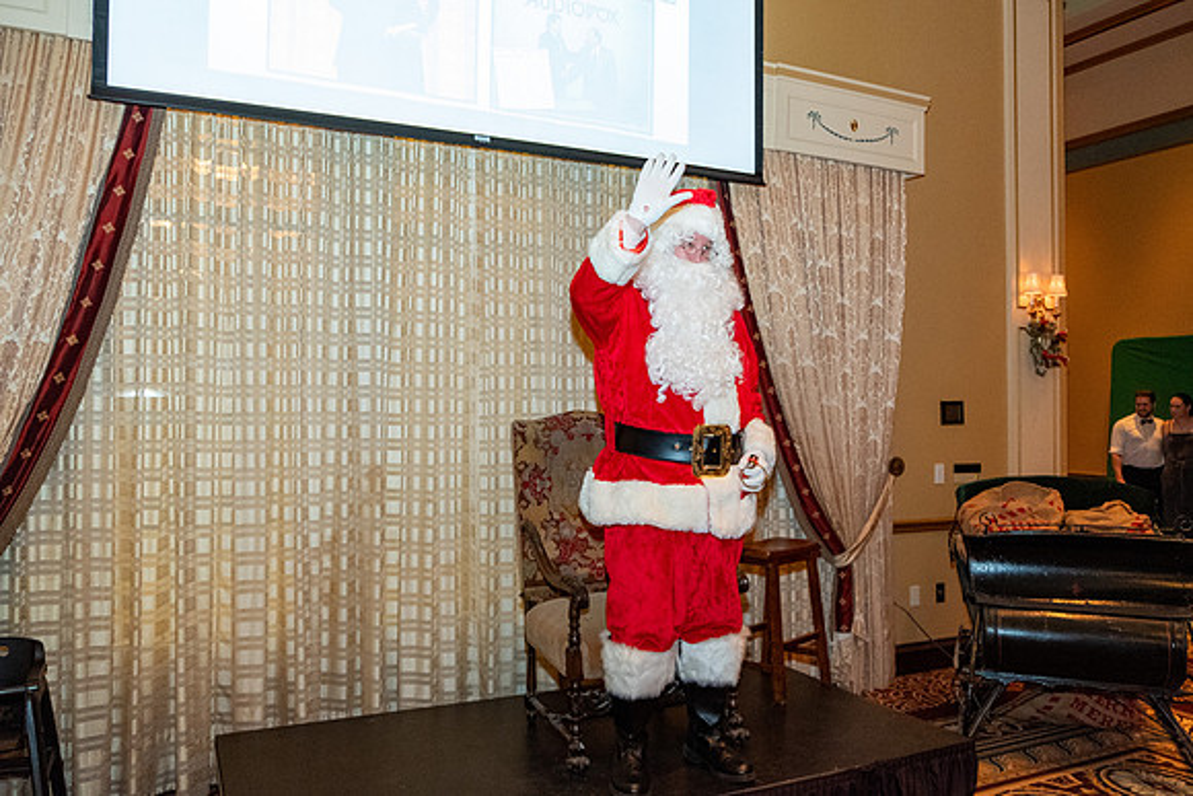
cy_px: 398
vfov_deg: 48.0
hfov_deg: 67.4
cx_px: 596
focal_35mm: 27
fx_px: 895
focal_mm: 18
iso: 2500
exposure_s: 1/125
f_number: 2.8
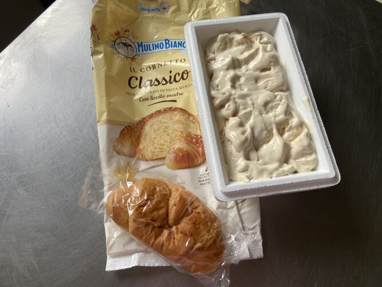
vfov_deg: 53.0
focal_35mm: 26
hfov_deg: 67.3
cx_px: 191
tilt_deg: -71.2
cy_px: 144
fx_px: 287
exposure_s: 1/121
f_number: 1.8
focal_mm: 4.25
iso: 100
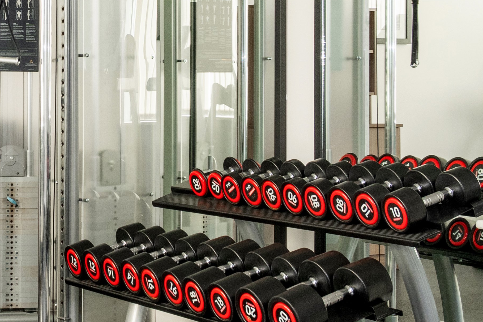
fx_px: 1275
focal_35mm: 95
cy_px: 107
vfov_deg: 14.4
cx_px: 23
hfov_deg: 20.9
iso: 500
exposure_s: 1/20
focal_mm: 20
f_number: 7.1
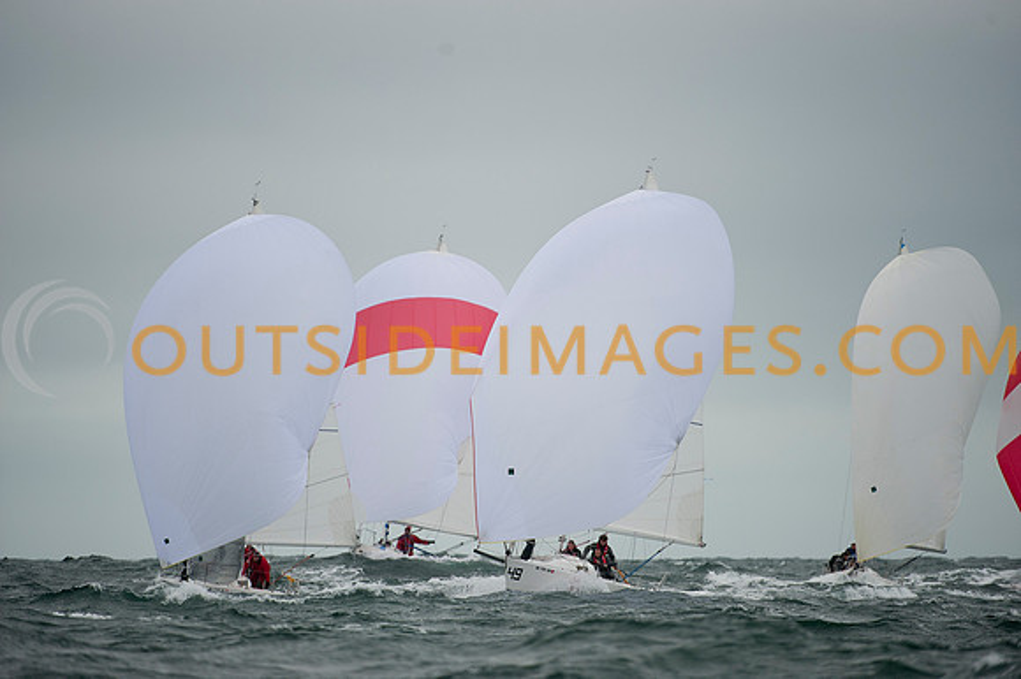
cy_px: 340
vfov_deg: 3.4
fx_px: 11338
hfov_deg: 5.2
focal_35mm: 400
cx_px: 510
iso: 500
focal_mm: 400
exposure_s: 1/2000
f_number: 4
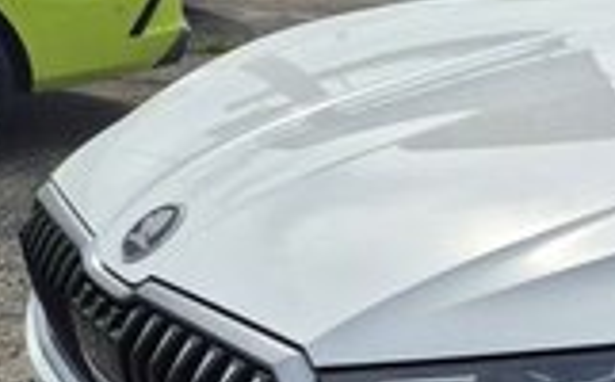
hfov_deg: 23.8
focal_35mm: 74
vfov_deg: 17.5
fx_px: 1238
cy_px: 267
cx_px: 840
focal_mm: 5.4
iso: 25
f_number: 1.8
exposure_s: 1/2488
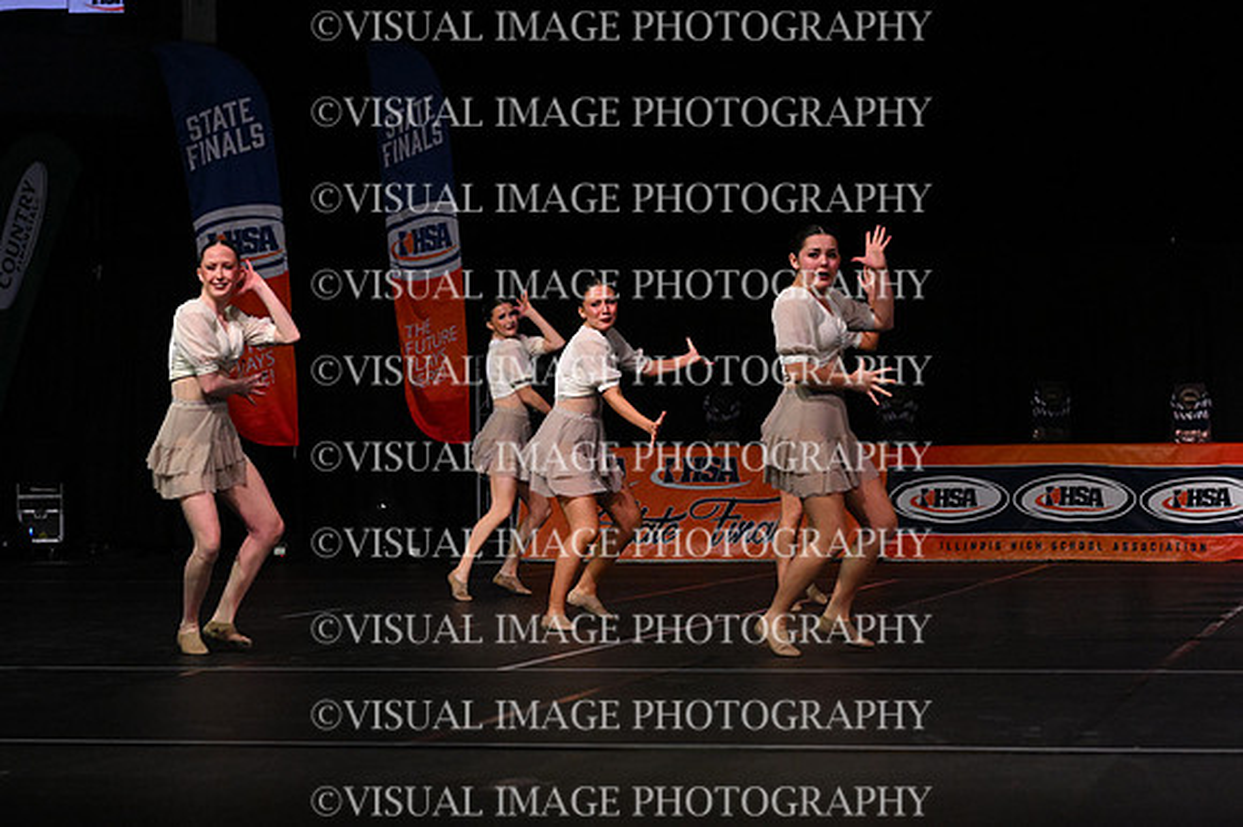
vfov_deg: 15.0
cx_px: 622
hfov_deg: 22.4
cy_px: 414
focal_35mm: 91
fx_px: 3140
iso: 6400
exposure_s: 1/1000
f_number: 4
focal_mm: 61
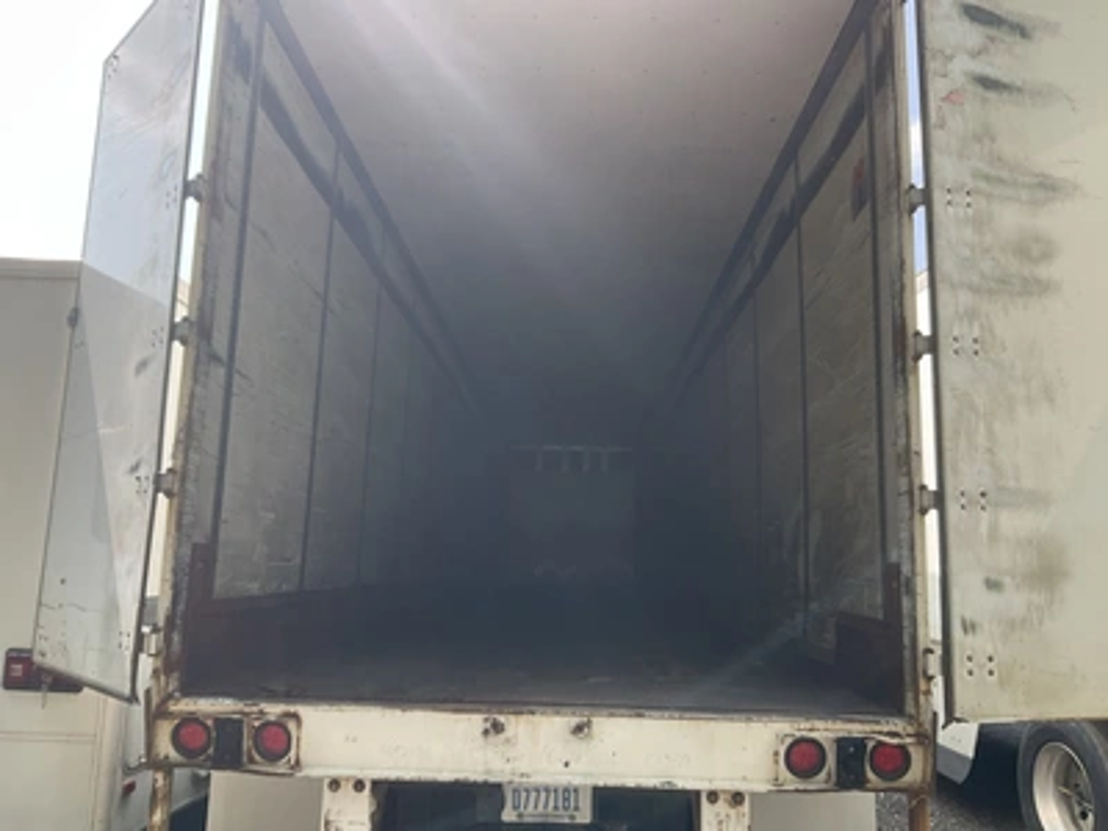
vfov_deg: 48.2
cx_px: 554
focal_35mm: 29
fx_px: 928
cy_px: 416
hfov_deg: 61.7
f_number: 1.8
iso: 25
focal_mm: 3
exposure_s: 1/454
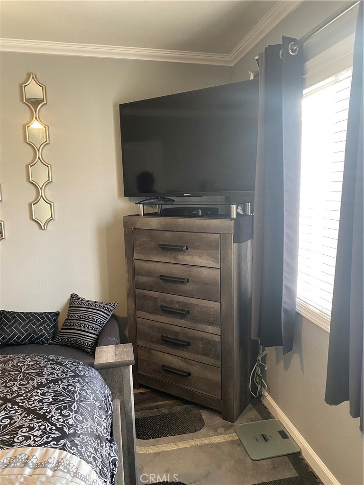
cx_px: 182
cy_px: 242
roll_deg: +1.5
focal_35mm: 26
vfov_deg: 67.3
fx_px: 365
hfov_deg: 53.1
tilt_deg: -8.5
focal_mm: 4.25
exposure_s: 1/60
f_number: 1.8
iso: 200
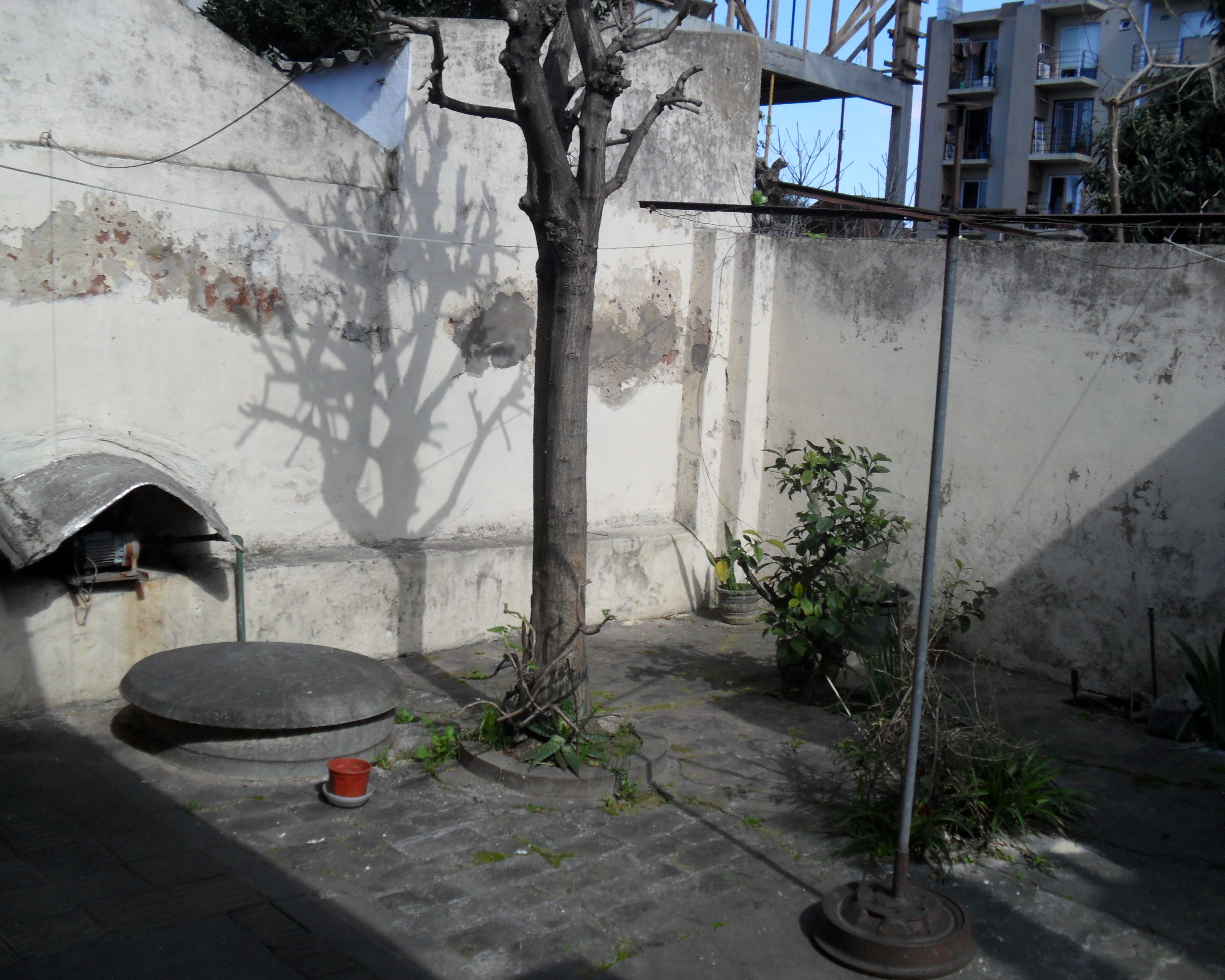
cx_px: 601
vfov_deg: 40.1
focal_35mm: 37
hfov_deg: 49.1
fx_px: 1342
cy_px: 494
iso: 80
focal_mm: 6.3
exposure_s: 1/125
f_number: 7.6
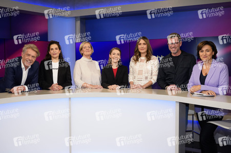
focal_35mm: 33
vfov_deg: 39.9
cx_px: 116
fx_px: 212
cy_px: 76
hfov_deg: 57.3
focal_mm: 33
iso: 2000
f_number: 5.6
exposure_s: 1/125
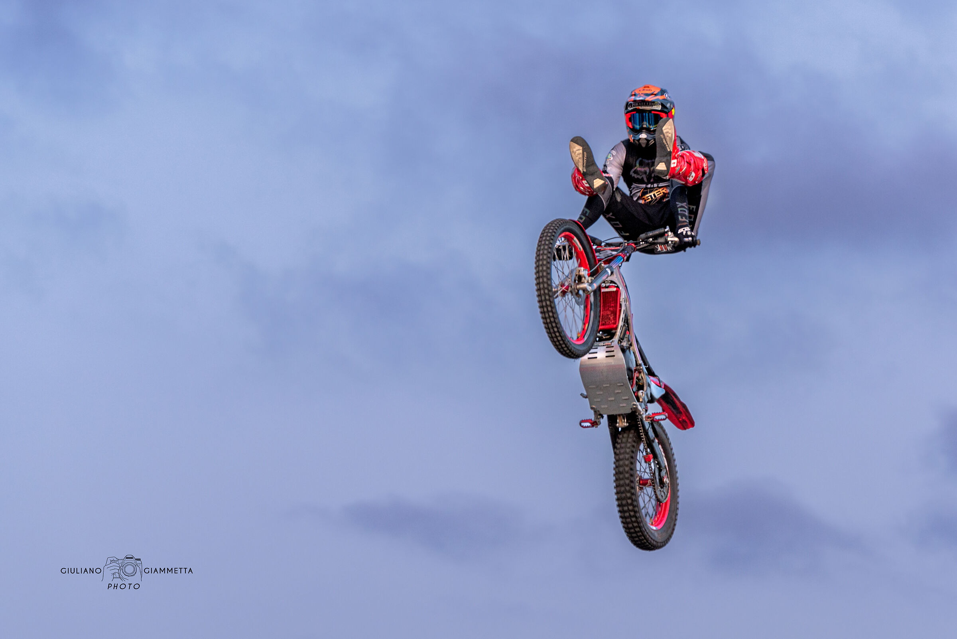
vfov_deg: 9.2
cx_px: 478
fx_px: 3989
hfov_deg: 13.7
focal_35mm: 150
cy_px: 320
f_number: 4
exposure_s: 1/1000
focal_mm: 150
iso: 500
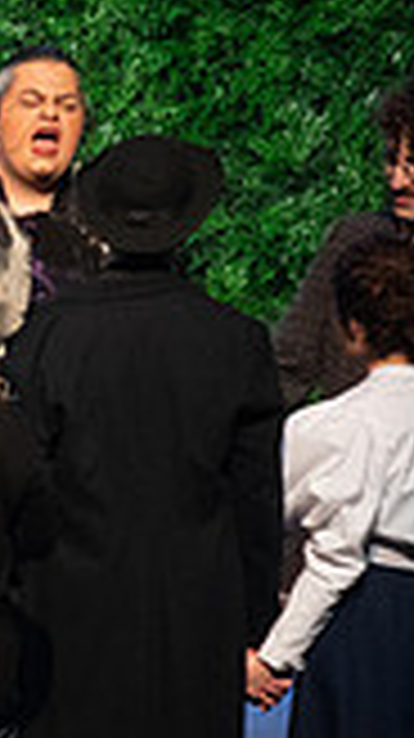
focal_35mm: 1002
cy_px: 432
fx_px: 19595
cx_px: -864
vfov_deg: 2.2
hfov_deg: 1.2
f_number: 6.3
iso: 7200
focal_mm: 270
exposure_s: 1/160
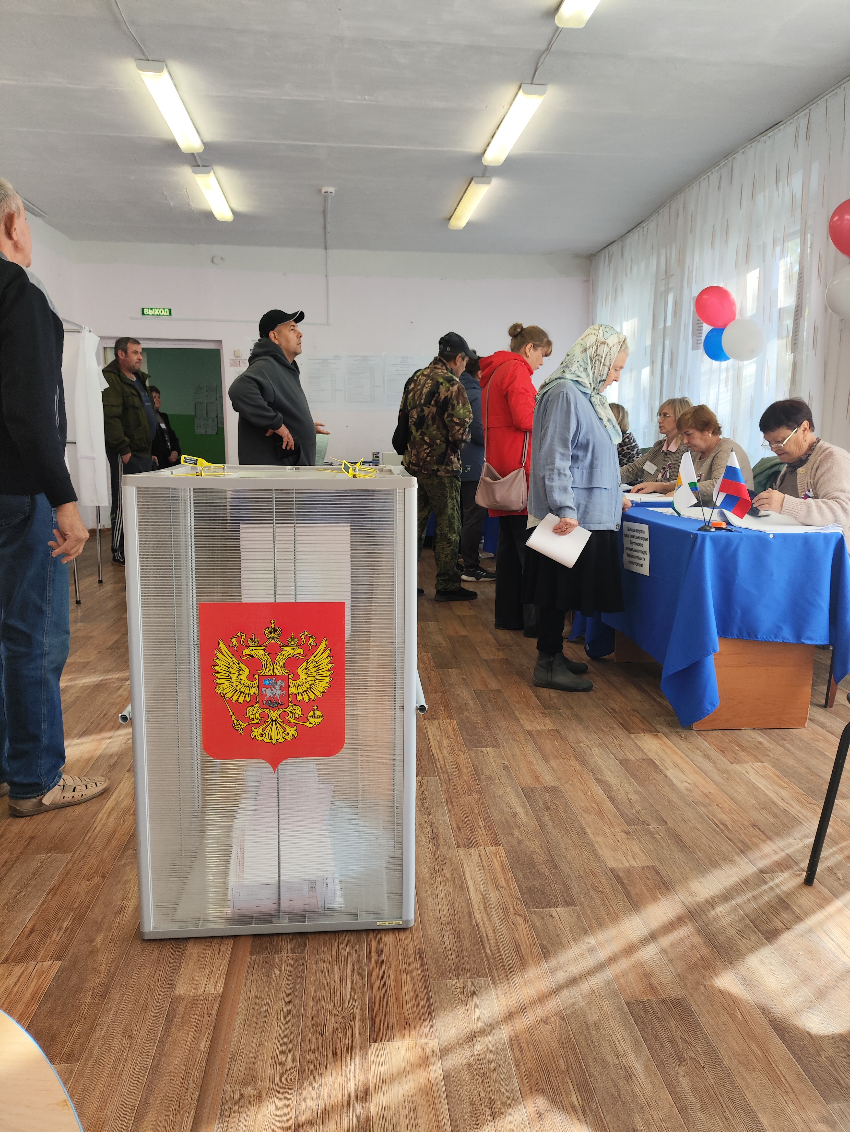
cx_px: 425
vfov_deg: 71.6
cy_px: 566
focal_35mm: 24
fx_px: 785
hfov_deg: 56.9
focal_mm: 4.68
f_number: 1.8
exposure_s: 1/100
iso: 69
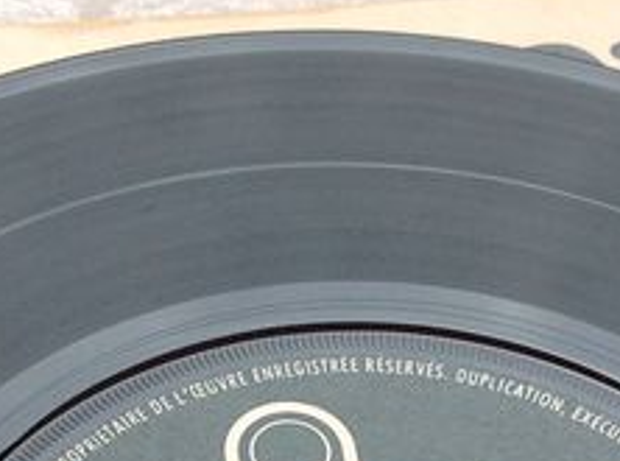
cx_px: 307
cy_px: 876
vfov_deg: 8.9
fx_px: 2821
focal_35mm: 158
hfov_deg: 12.5
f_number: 2.4
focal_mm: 4.28
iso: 50
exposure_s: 1/134
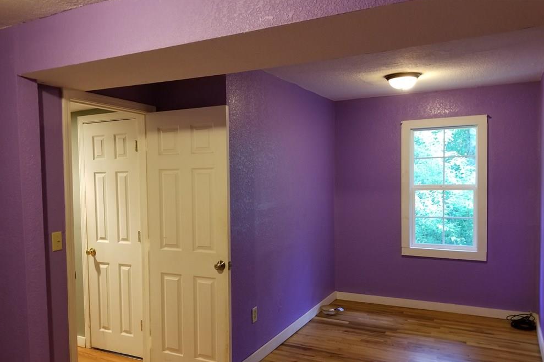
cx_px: 273
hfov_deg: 65.5
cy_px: 208
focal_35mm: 28
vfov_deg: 46.2
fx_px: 423
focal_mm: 4.25
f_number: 1.7
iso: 250
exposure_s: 1/15
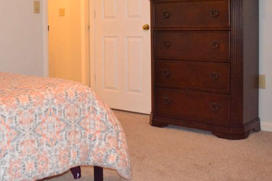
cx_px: 83
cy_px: 38
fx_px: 401
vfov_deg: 25.1
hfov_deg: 37.0
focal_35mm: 53
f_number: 3.8
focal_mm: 20
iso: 3200
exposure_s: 1/60
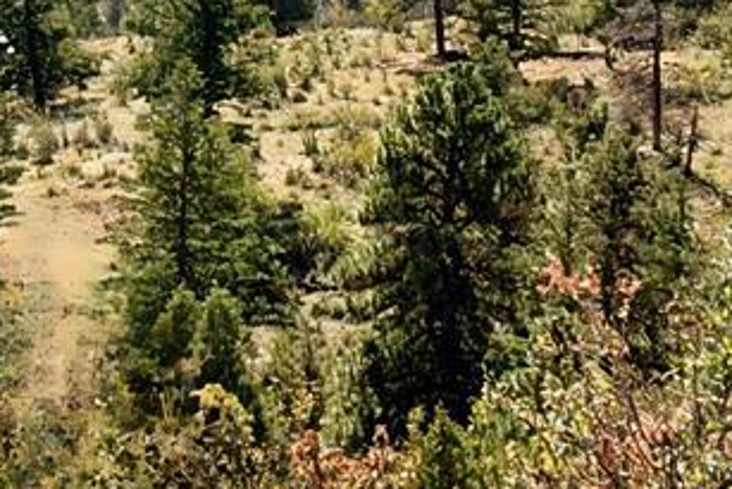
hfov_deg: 10.8
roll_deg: -1.8
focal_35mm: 184
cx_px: -312
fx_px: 3743
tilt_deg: -1.4
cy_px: -203
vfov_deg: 7.4
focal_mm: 6.76
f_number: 1.78
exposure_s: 1/7143
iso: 100
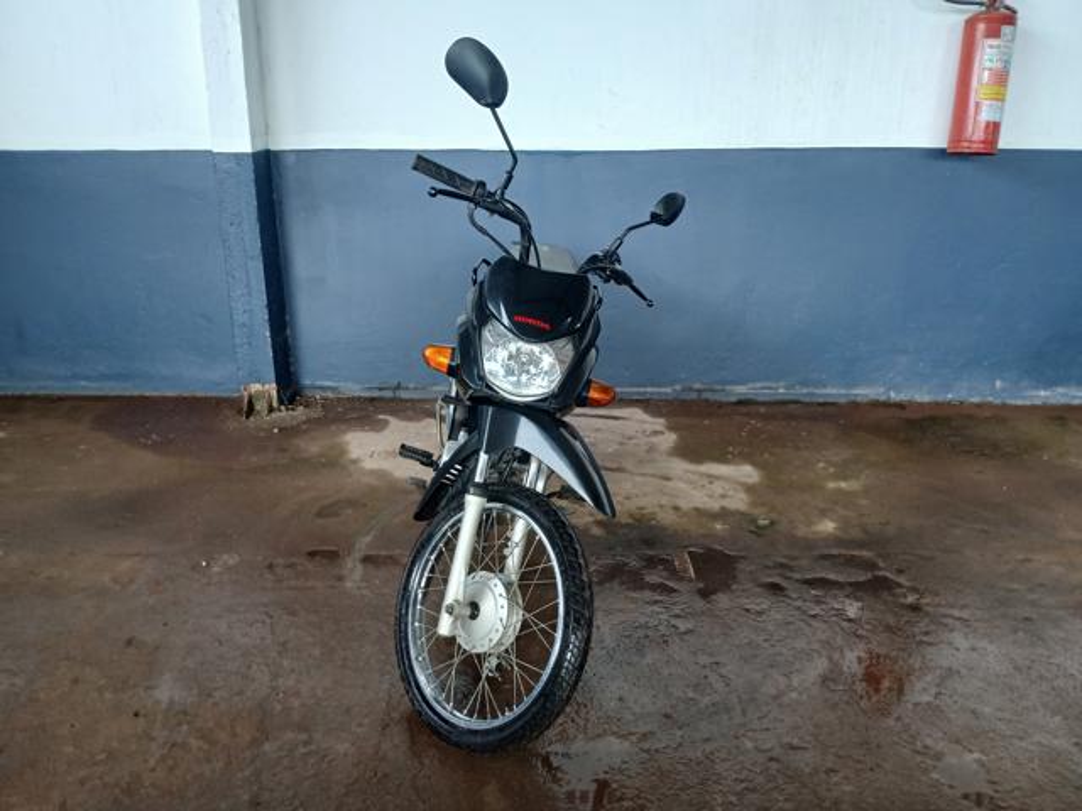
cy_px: 406
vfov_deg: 53.1
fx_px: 813
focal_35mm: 26
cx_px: 541
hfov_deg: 67.3
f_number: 1.8
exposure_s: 1/60
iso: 160
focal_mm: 3.98
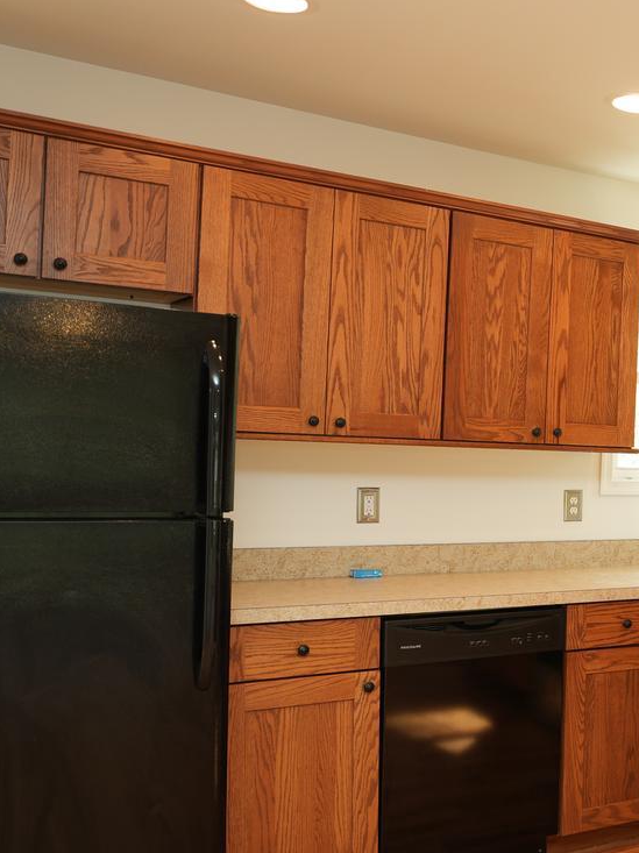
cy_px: 474
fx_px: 1059
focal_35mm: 43
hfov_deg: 28.5
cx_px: 797
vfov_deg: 43.8
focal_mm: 16
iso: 200
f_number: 2.8
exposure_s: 1/60
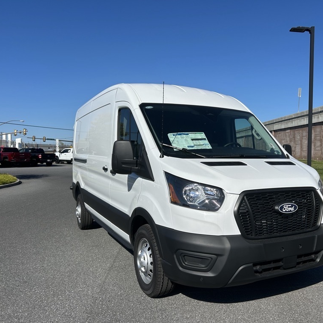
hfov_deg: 51.8
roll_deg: -0.5
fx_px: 327
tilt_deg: -2.0
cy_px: 162
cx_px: 206
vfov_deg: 52.5
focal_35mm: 31
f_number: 1.5
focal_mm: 5.7
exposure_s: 1/8000
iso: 50
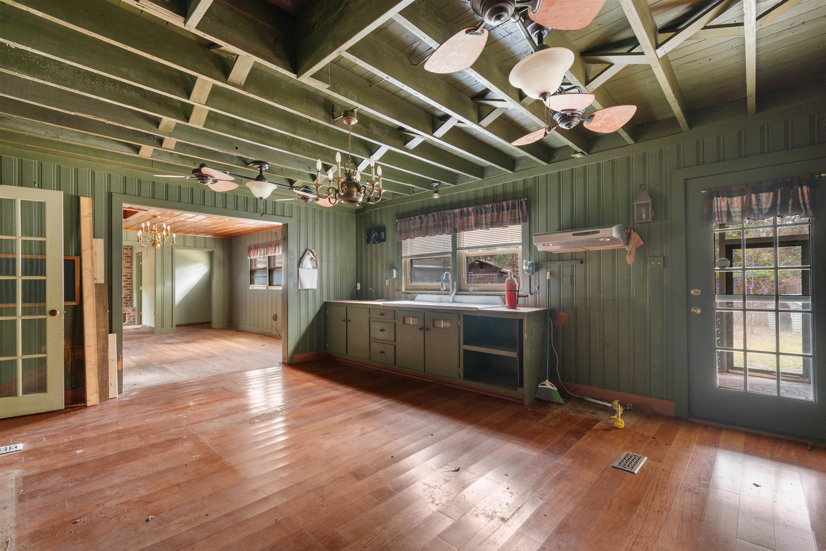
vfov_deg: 77.3
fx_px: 344
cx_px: 413
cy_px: 276
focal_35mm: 15
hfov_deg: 100.4
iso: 100
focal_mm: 10
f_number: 4.5
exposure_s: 3
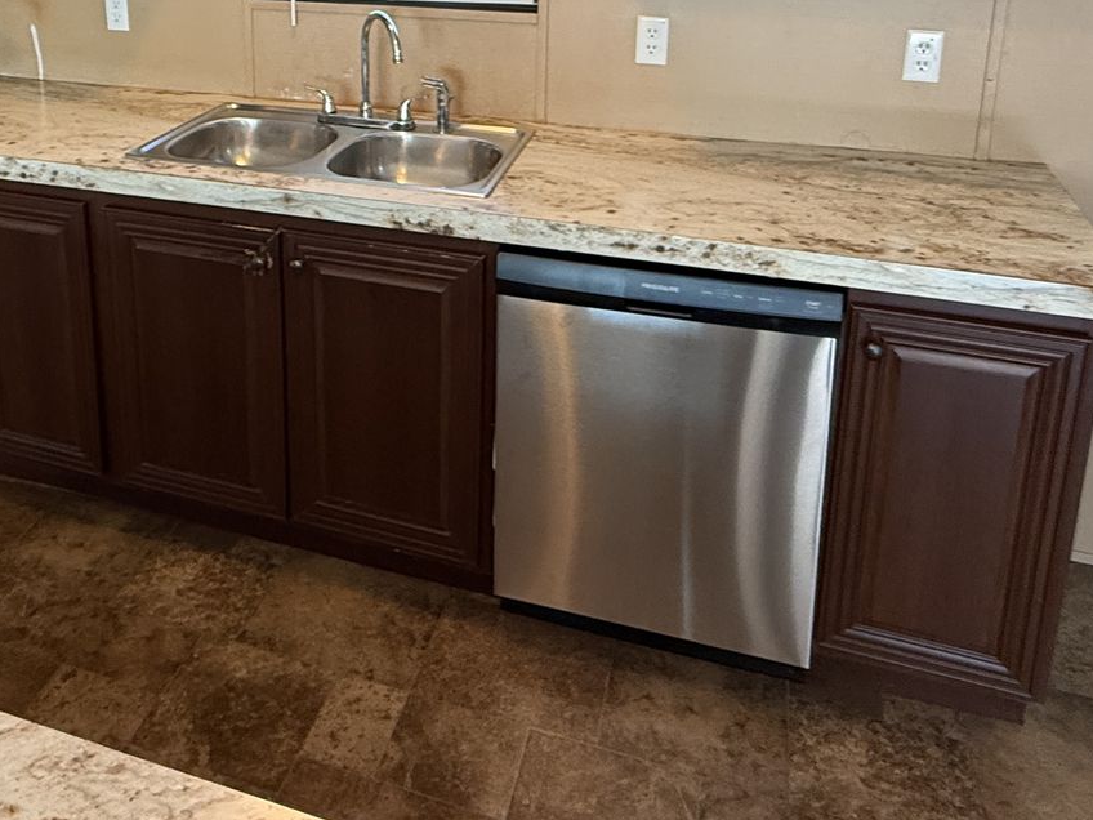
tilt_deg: -14.4
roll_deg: +1.8
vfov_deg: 39.3
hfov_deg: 54.4
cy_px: 57
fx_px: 1042
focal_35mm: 33
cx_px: 376
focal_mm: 2.22
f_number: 2.2
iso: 250
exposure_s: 1/60
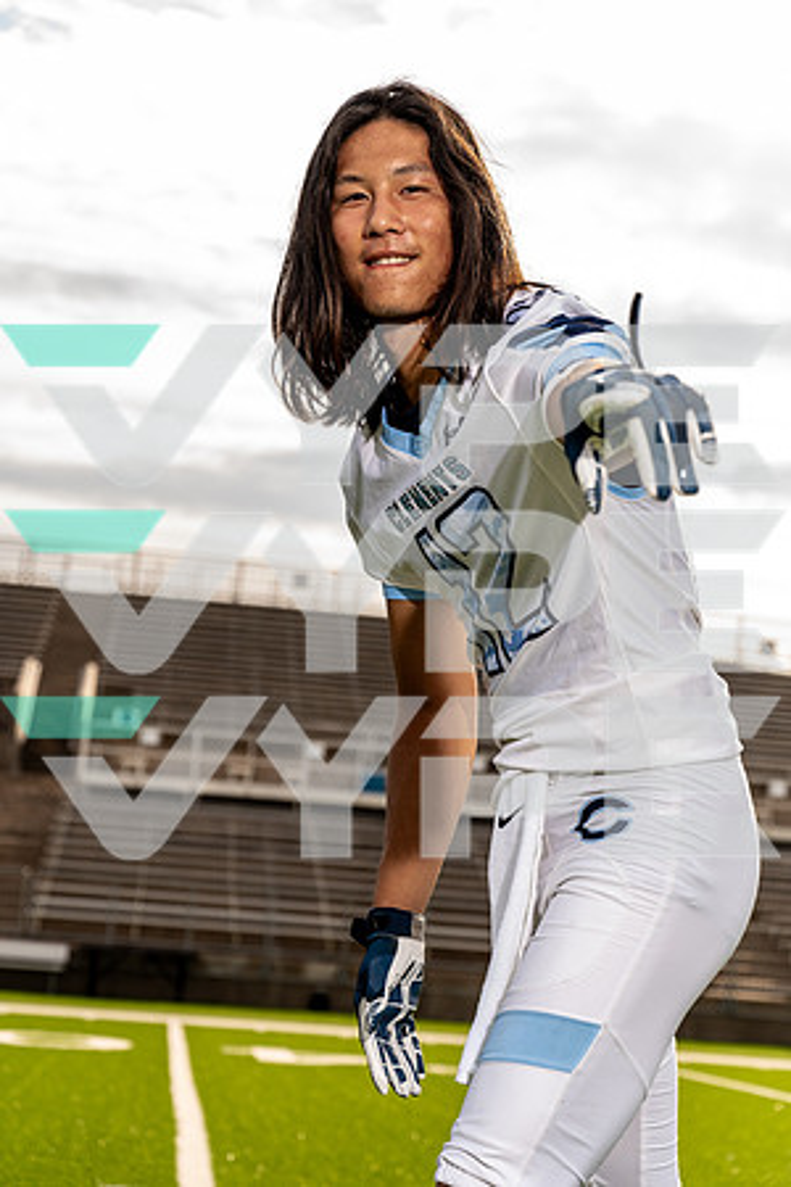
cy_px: 594
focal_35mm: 70
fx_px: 2307
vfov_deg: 28.8
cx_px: 396
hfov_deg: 19.5
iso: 100
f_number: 5
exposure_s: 1/250
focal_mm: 70
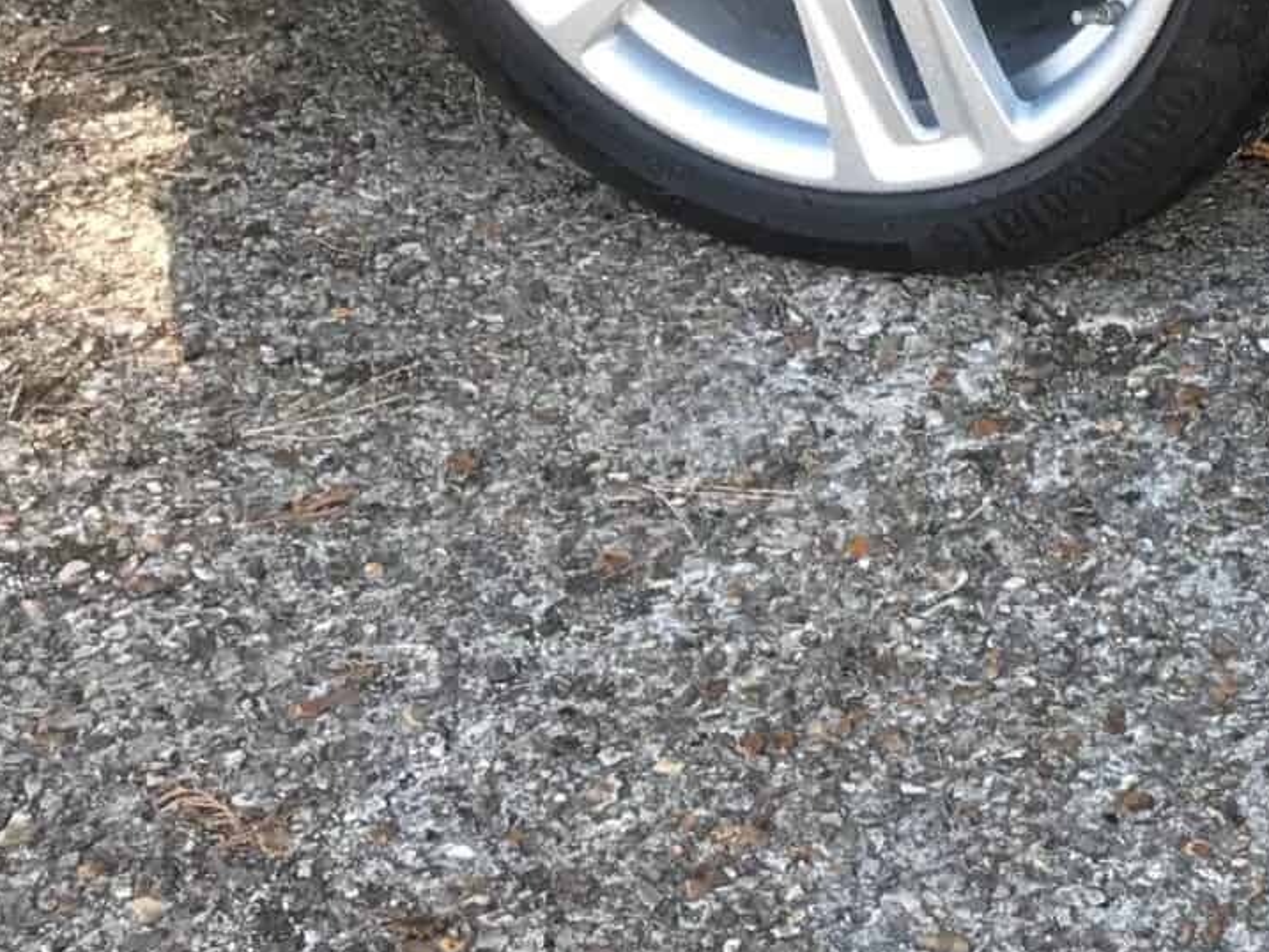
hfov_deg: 18.0
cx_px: 1747
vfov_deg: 13.8
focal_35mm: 100
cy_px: -513
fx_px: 3667
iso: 20
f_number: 1.8
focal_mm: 3.99
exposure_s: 1/97
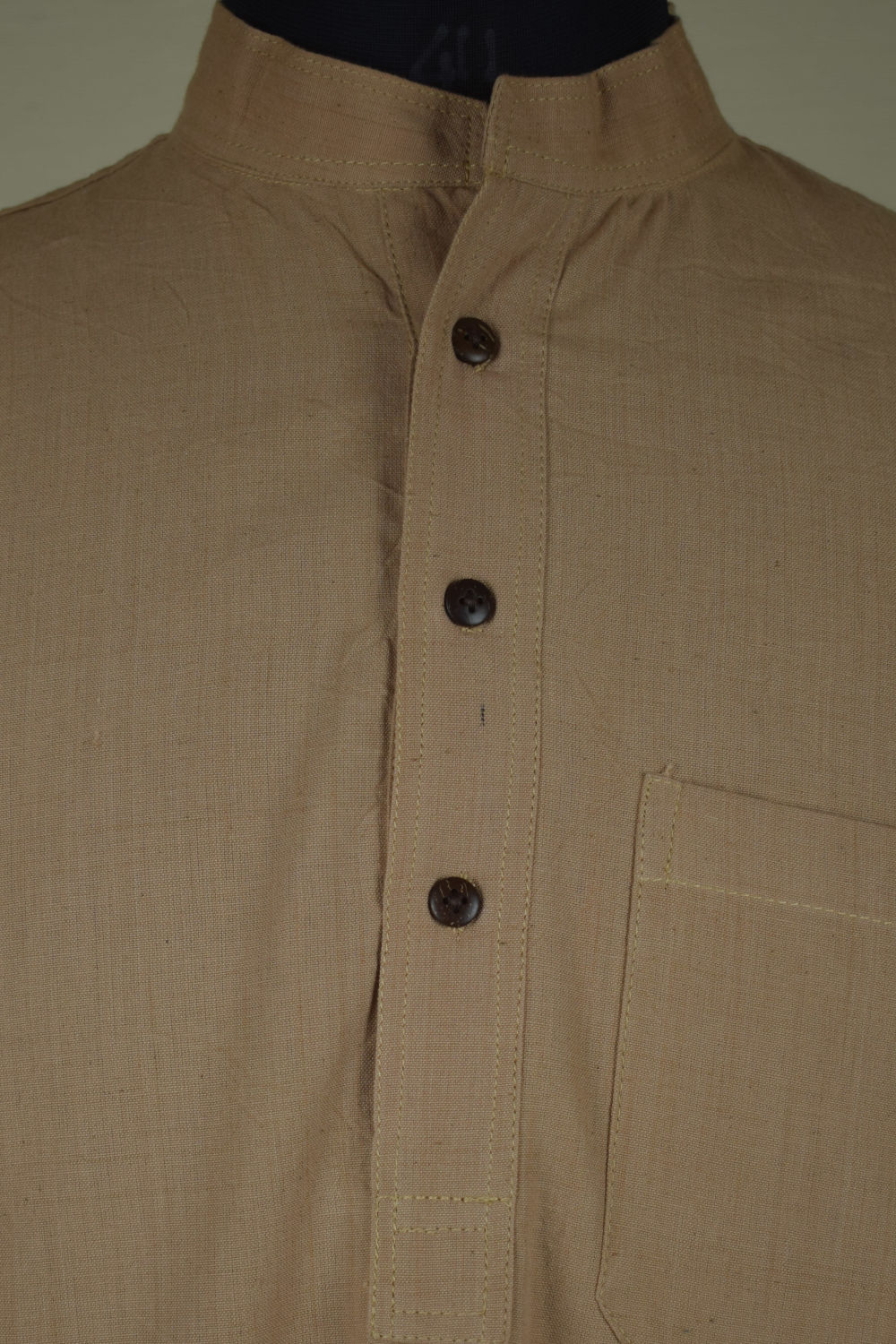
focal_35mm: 52
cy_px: 672
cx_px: 448
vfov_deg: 37.9
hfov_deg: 25.8
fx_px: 1960
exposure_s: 1/60
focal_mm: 35
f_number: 4.5
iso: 100
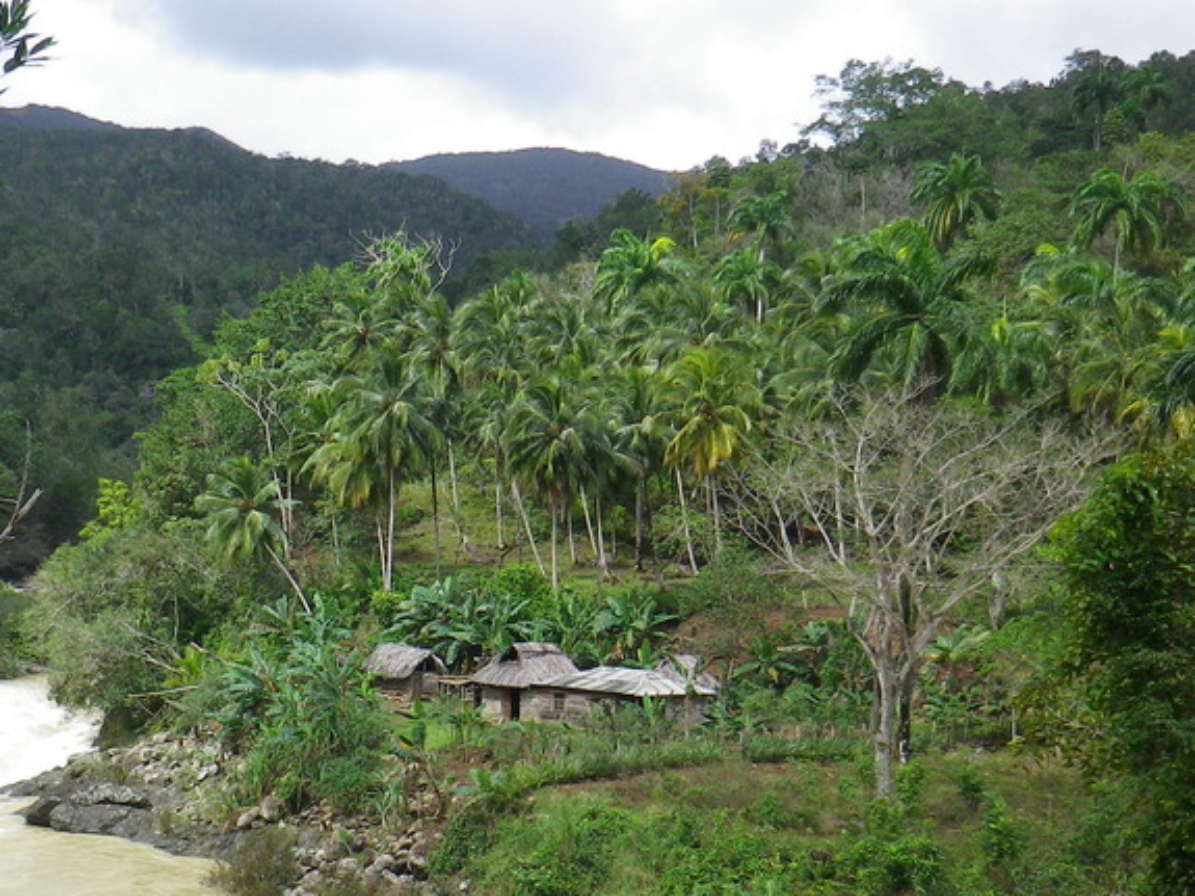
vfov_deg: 20.6
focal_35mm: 71
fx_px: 2451
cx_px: 411
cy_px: 615
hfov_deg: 27.3
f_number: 3.5
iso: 80
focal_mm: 6.1
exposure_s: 1/320
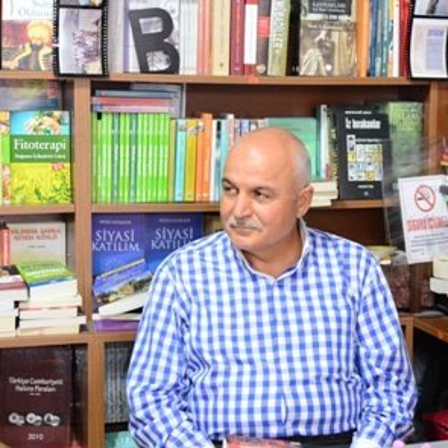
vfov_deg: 20.6
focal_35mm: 84
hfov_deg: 20.5
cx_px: 314
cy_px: 222
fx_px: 1230
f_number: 4
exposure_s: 1/40
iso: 3600
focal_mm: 65
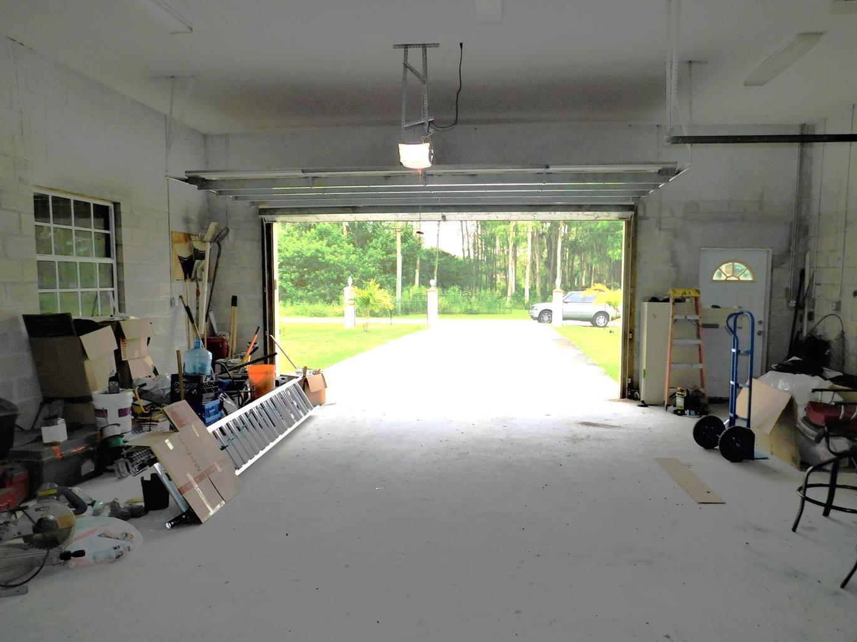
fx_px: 668
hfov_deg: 65.3
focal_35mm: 27
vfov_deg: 51.3
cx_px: 441
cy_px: 351
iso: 125
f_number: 3
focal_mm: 4
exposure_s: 1/100
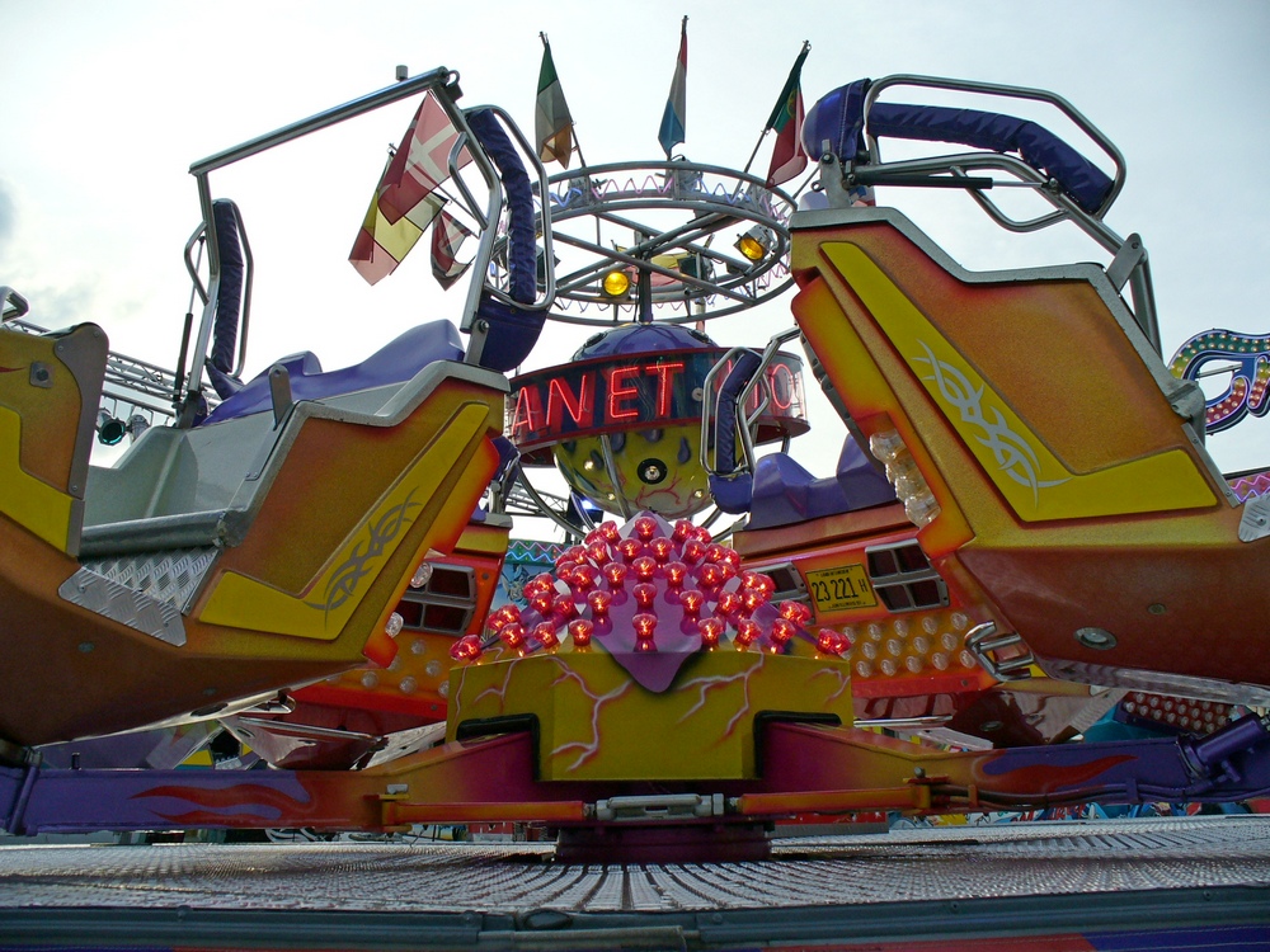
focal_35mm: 37
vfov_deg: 38.7
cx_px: 635
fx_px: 1357
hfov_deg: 50.1
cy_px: 476
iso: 80
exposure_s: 1/200
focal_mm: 6.1
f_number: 5.6
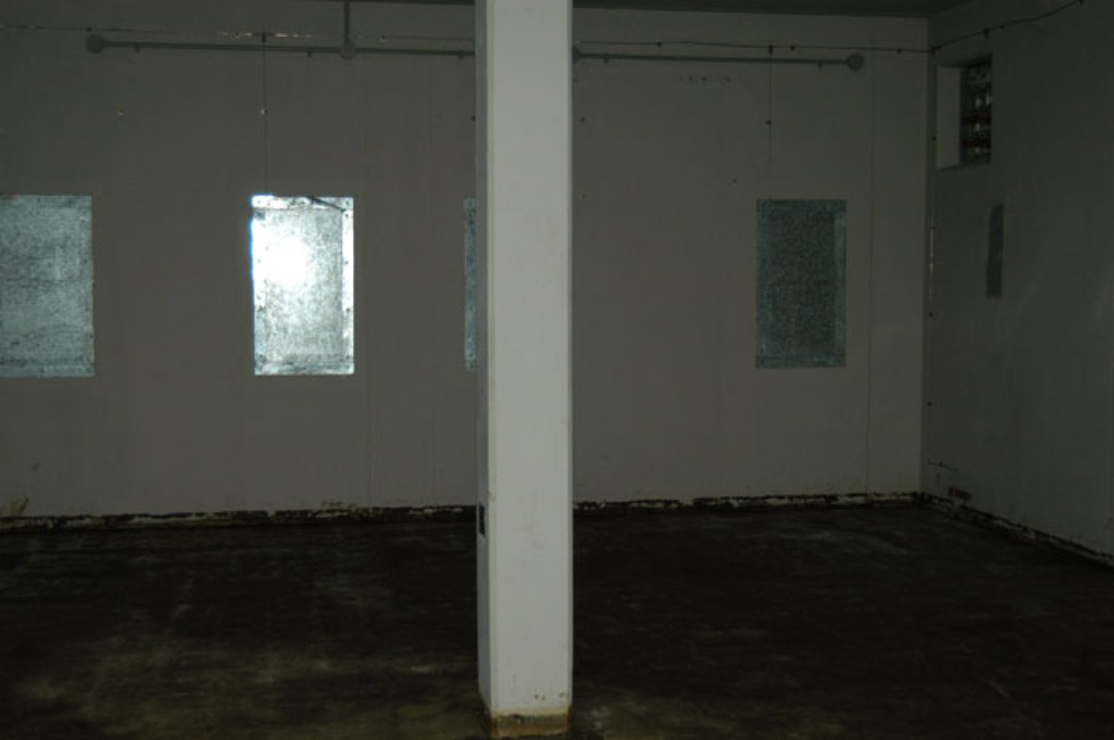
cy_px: 370
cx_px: 557
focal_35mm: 51
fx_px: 1576
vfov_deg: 26.4
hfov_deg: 38.9
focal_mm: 34
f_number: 4
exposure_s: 1/60
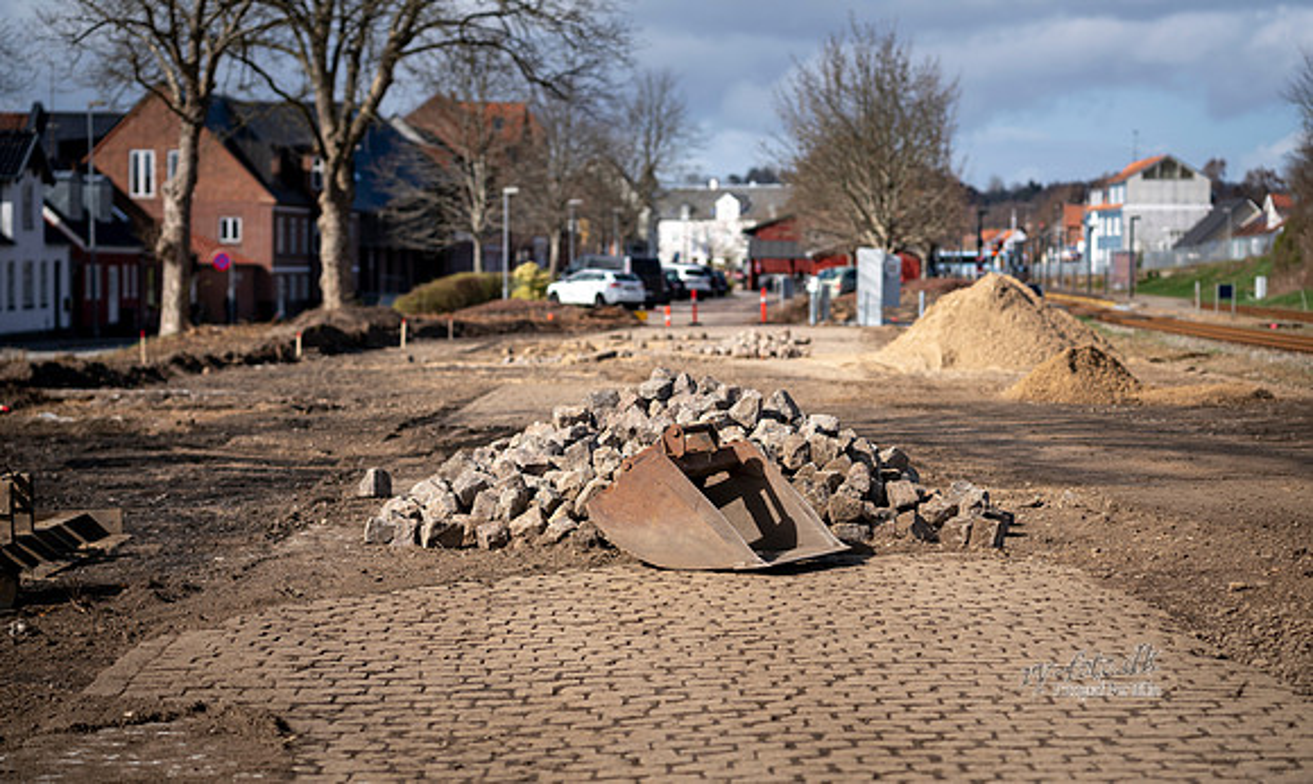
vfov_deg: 13.9
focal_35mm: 91
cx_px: 674
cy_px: 455
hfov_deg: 23.1
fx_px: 3218
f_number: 2.5
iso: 100
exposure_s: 1/1600
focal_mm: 85
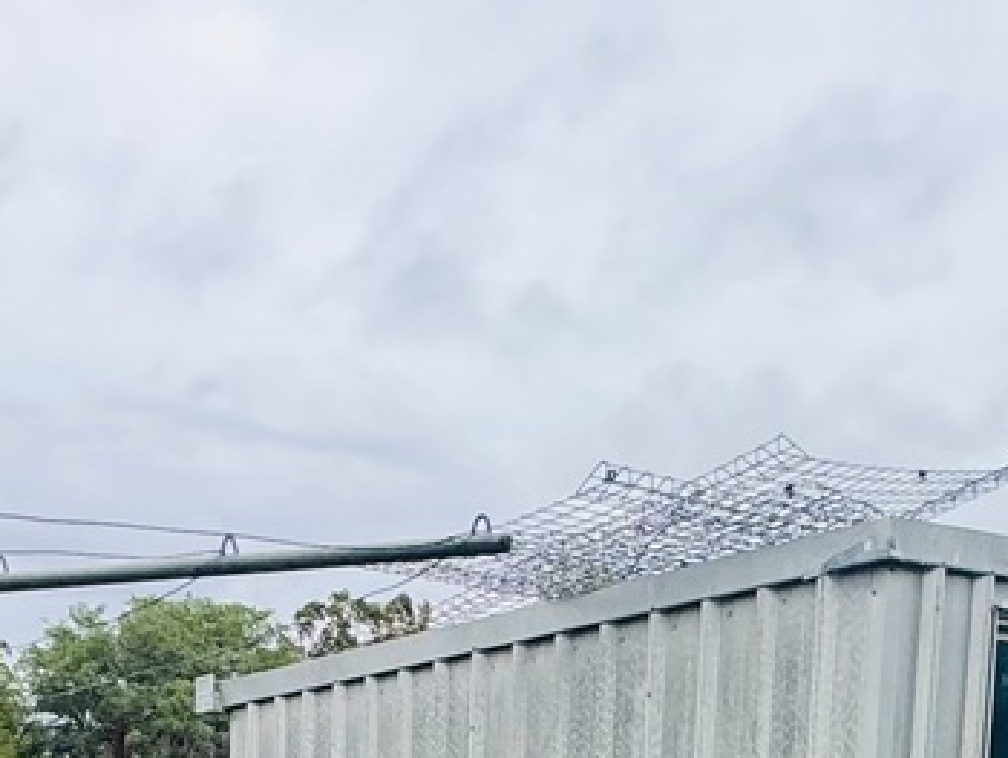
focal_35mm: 60
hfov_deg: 31.6
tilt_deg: -7.1
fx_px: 1748
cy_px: 1076
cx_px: 256
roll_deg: +0.3
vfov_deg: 21.3
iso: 40
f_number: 2.2
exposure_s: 1/299
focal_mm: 2.22
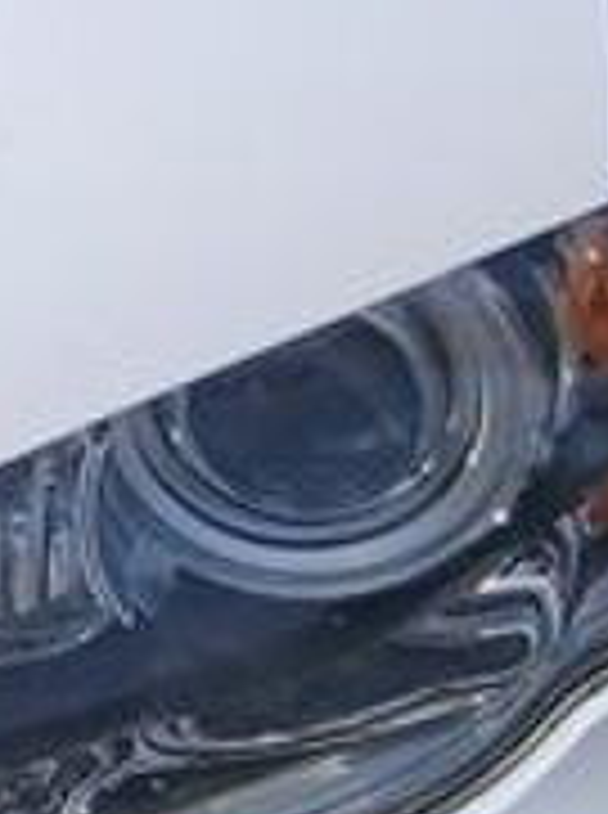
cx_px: -1482
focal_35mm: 192
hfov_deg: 6.7
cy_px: -151
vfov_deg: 10.2
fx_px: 4512
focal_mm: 3.98
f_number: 1.8
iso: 20
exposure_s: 1/1203
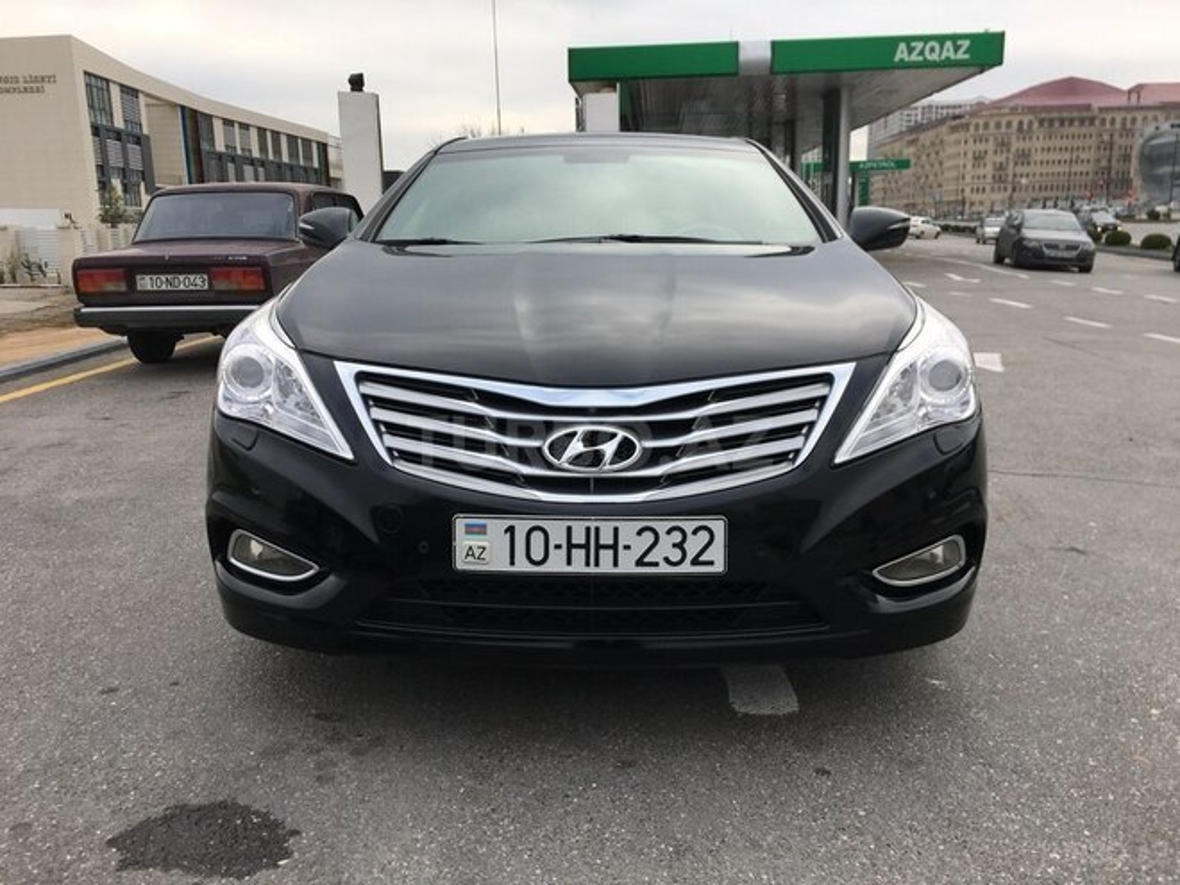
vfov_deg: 48.2
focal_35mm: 29
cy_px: 442
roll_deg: +1.0
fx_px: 989
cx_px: 590
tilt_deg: -11.2
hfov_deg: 61.7
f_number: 2.2
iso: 25
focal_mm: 4.15
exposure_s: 1/657
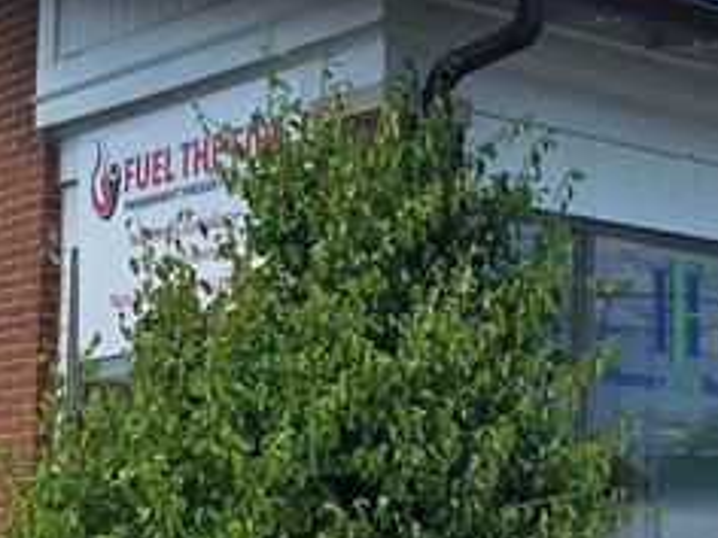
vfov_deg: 14.8
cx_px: 329
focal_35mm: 100
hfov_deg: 19.6
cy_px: 313
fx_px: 2074
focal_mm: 5.4
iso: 25
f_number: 1.8
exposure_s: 1/1365
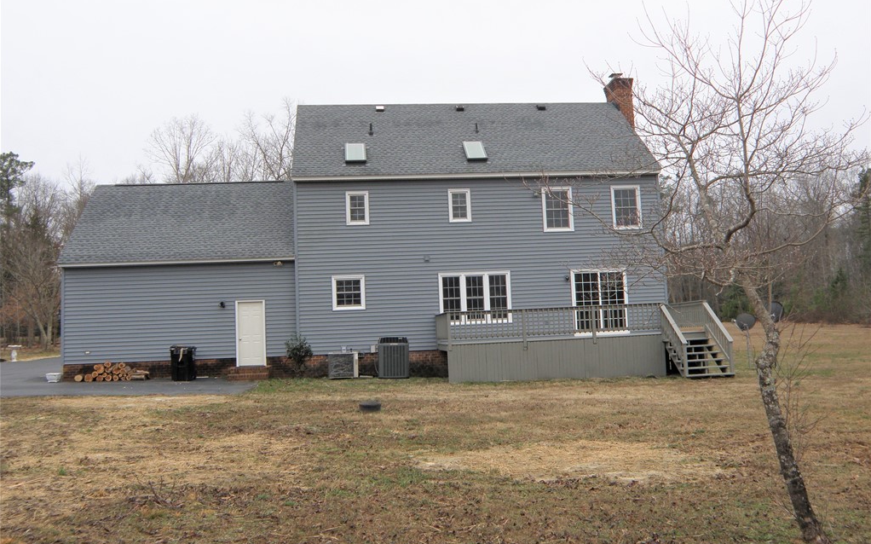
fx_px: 807
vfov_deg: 37.2
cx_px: 436
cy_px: 241
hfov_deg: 56.7
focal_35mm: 34
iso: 64
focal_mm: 5.72
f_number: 4
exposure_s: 1/80
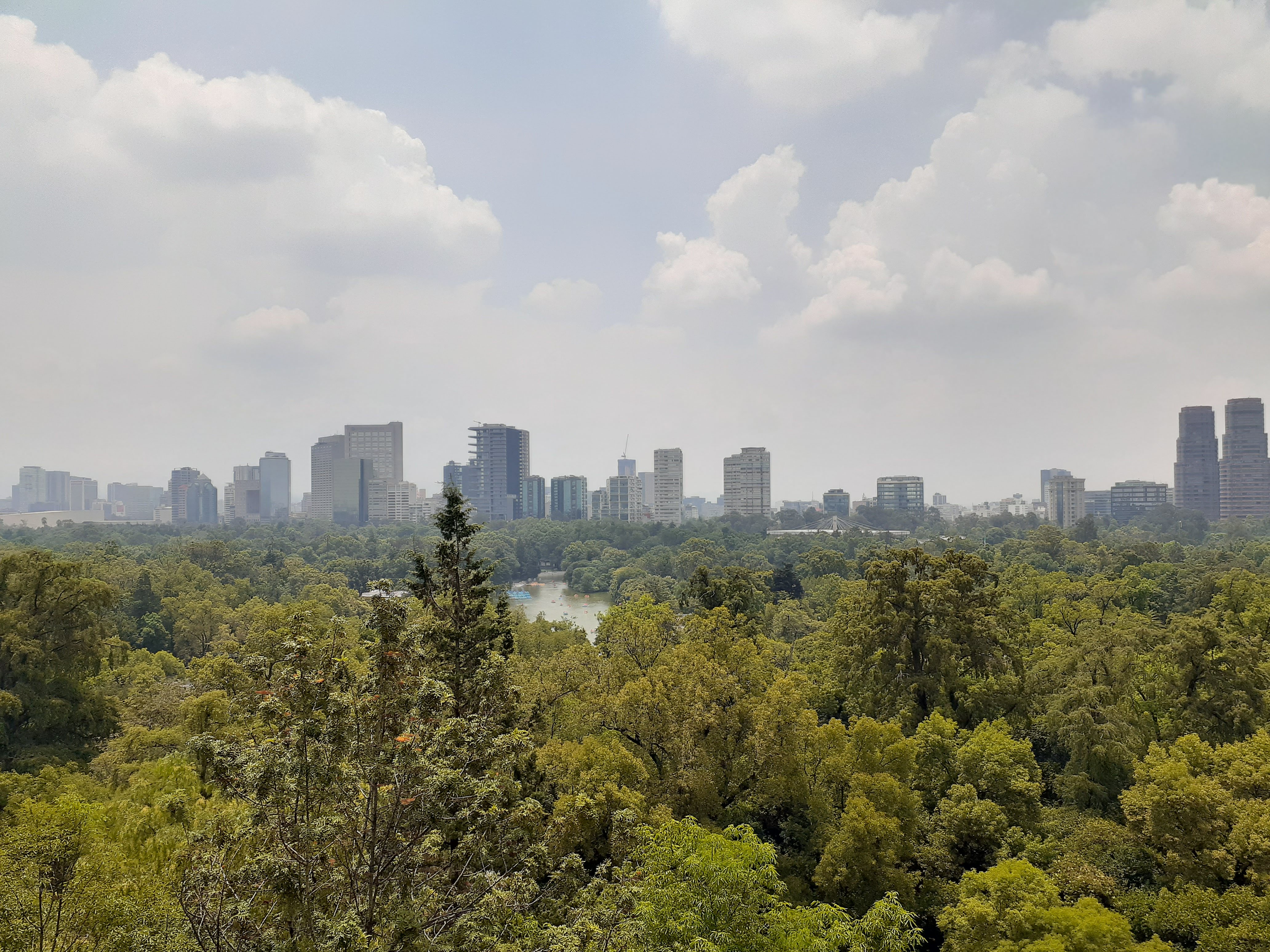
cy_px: 476
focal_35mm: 27
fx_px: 991
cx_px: 635
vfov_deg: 51.4
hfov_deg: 65.3
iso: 40
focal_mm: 3.6
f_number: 1.9
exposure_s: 1/2415
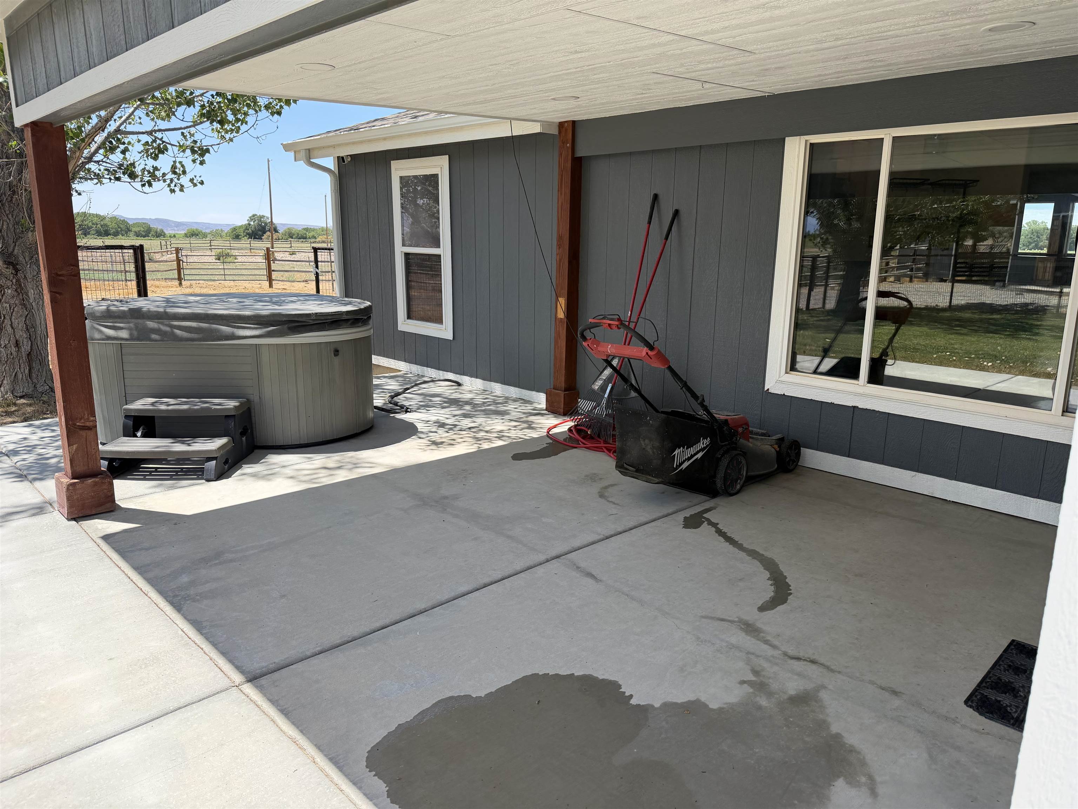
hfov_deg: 71.6
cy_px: 404
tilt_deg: -12.4
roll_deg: -0.9
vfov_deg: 56.8
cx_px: 539
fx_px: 747
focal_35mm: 24
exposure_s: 1/2232
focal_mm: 6.76
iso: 100
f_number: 1.78
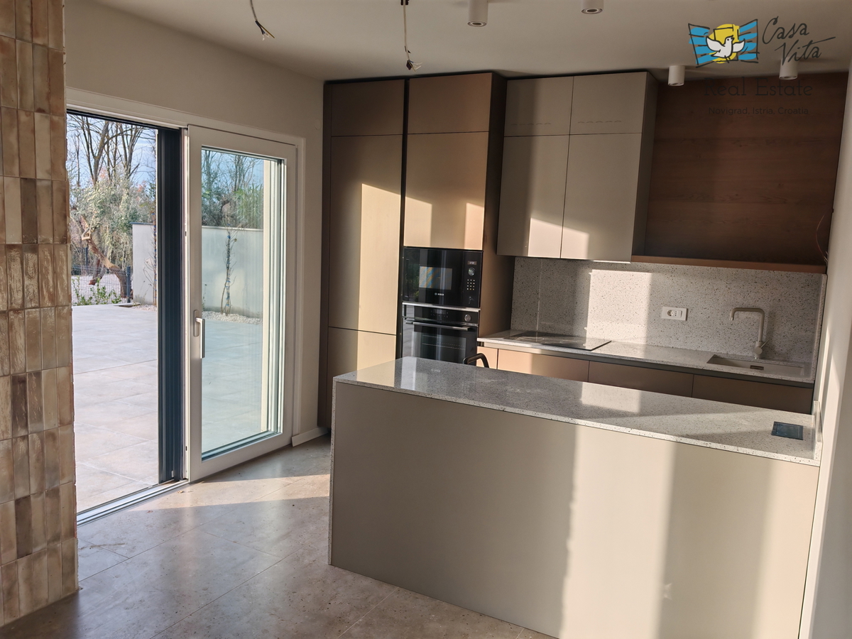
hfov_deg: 65.3
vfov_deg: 51.4
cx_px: 426
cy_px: 320
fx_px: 665
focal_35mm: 27
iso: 50
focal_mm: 6.83
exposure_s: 1/270
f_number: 2
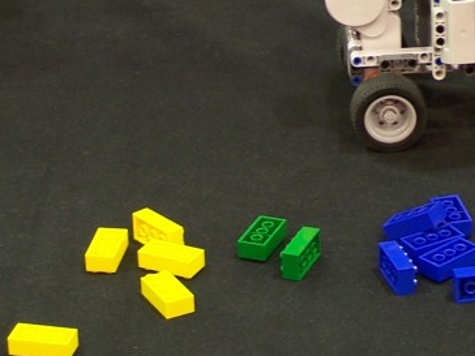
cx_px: 536
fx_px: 2662
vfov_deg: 7.6
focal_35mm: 194
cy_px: -64
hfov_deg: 10.1
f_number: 3.2
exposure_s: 1/2
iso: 80
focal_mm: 11.5
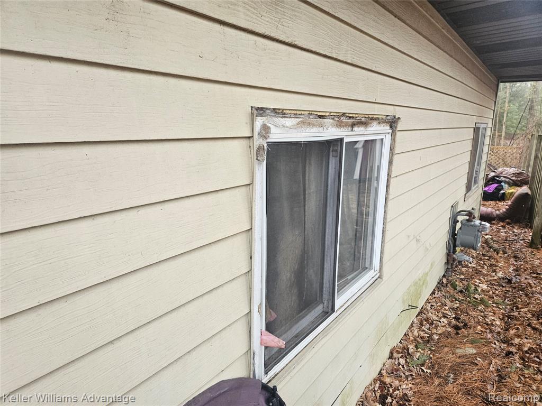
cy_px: 203
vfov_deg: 58.9
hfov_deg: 73.9
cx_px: 271
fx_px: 360
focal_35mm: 23
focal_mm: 5.4
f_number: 1.8
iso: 200
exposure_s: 1/359
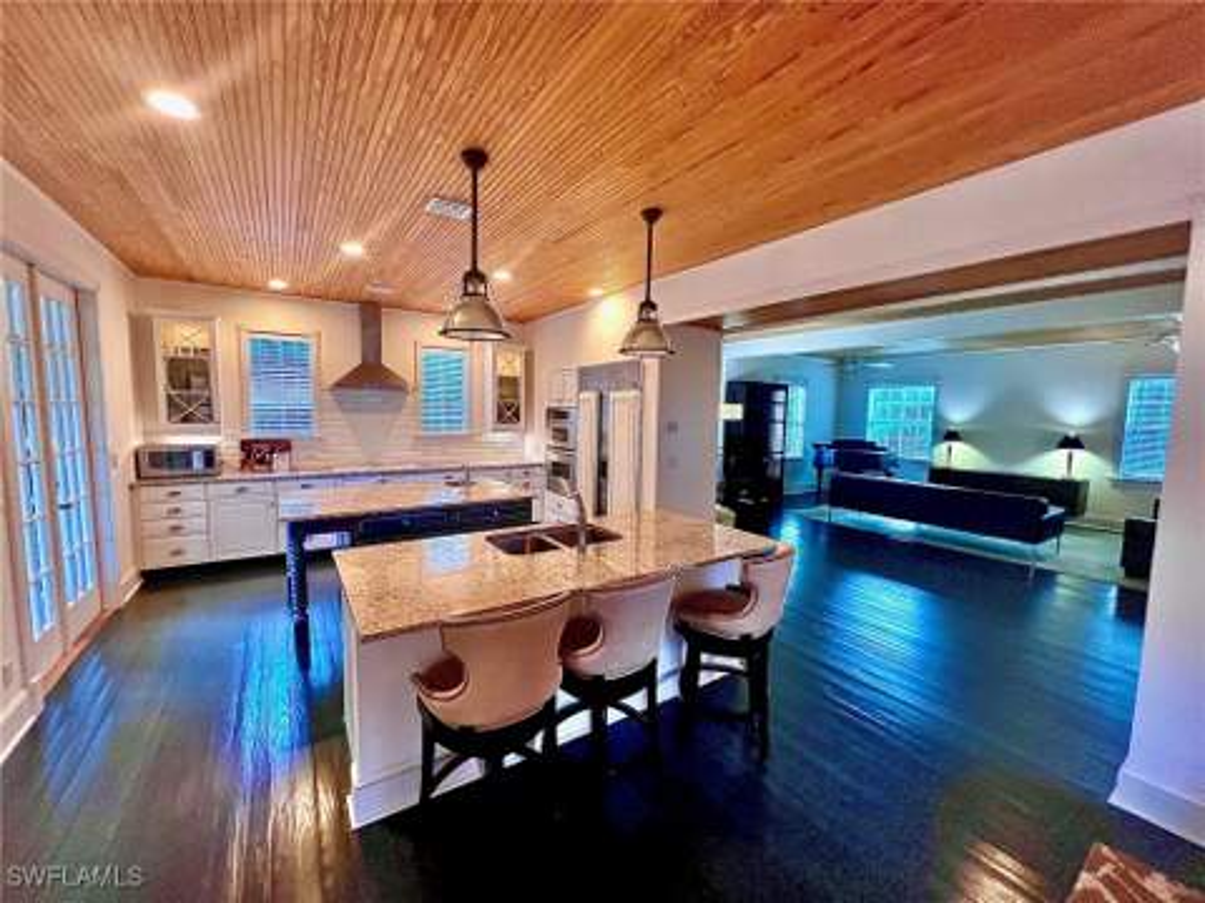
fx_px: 453
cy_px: 452
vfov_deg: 89.9
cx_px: 602
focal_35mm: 13
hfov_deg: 106.2
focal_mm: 1.57
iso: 160
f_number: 1.8
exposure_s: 1/120
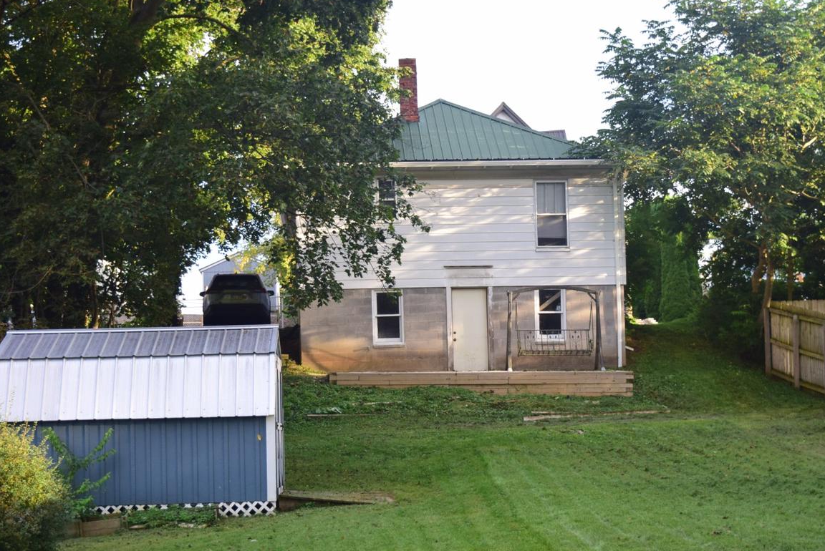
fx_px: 1720
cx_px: 440
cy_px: 334
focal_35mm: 75
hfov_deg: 27.0
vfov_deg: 18.2
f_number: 5
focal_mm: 40
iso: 250
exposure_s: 1/80
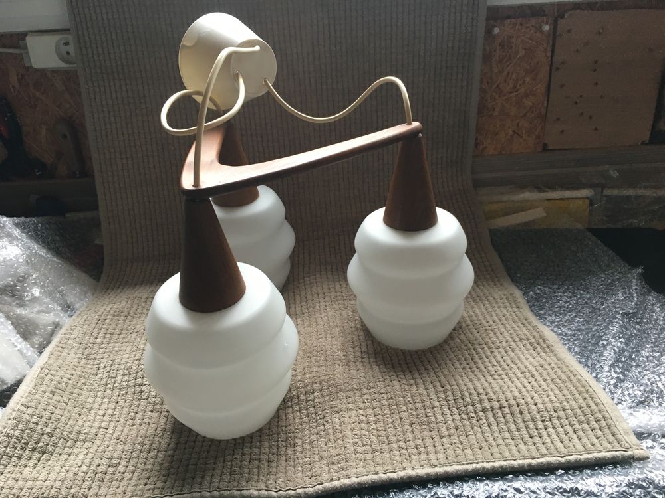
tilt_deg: -23.3
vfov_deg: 48.2
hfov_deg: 61.7
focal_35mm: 29
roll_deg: +3.0
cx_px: 332
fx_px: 557
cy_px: 249
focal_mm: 4.15
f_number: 2.2
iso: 50
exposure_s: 1/33
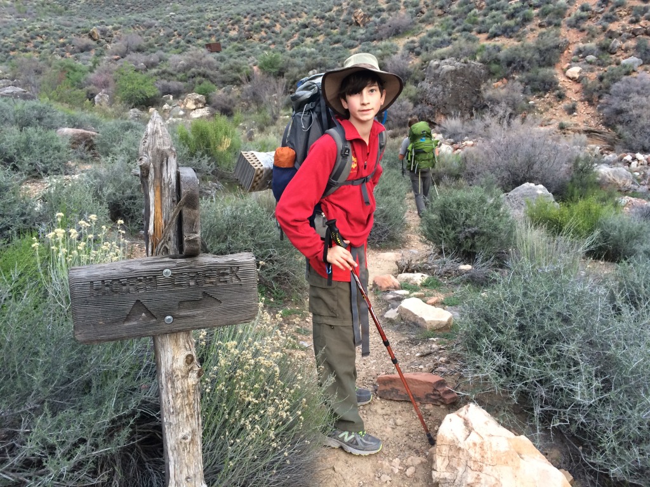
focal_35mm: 29
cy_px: 244
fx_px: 545
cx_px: 325
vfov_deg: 48.2
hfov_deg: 61.7
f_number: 2.2
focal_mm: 4.15
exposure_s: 1/30
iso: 32
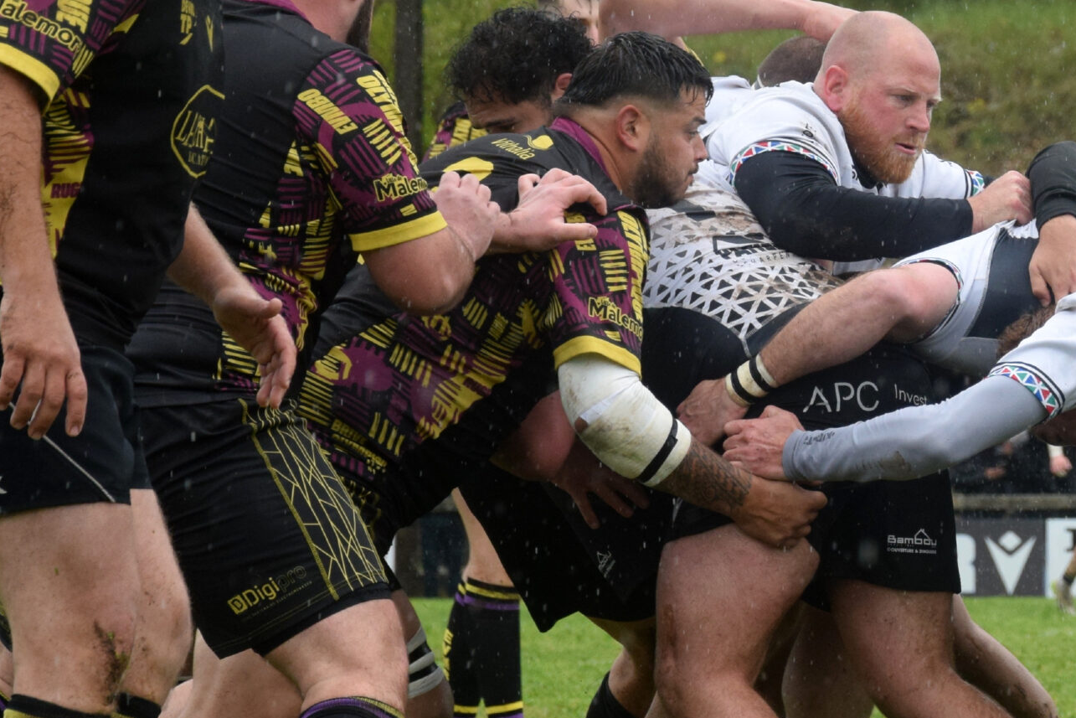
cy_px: 273
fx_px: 7144
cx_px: 837
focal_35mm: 239
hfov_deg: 8.6
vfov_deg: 5.7
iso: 800
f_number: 5.3
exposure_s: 1/800
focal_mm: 80
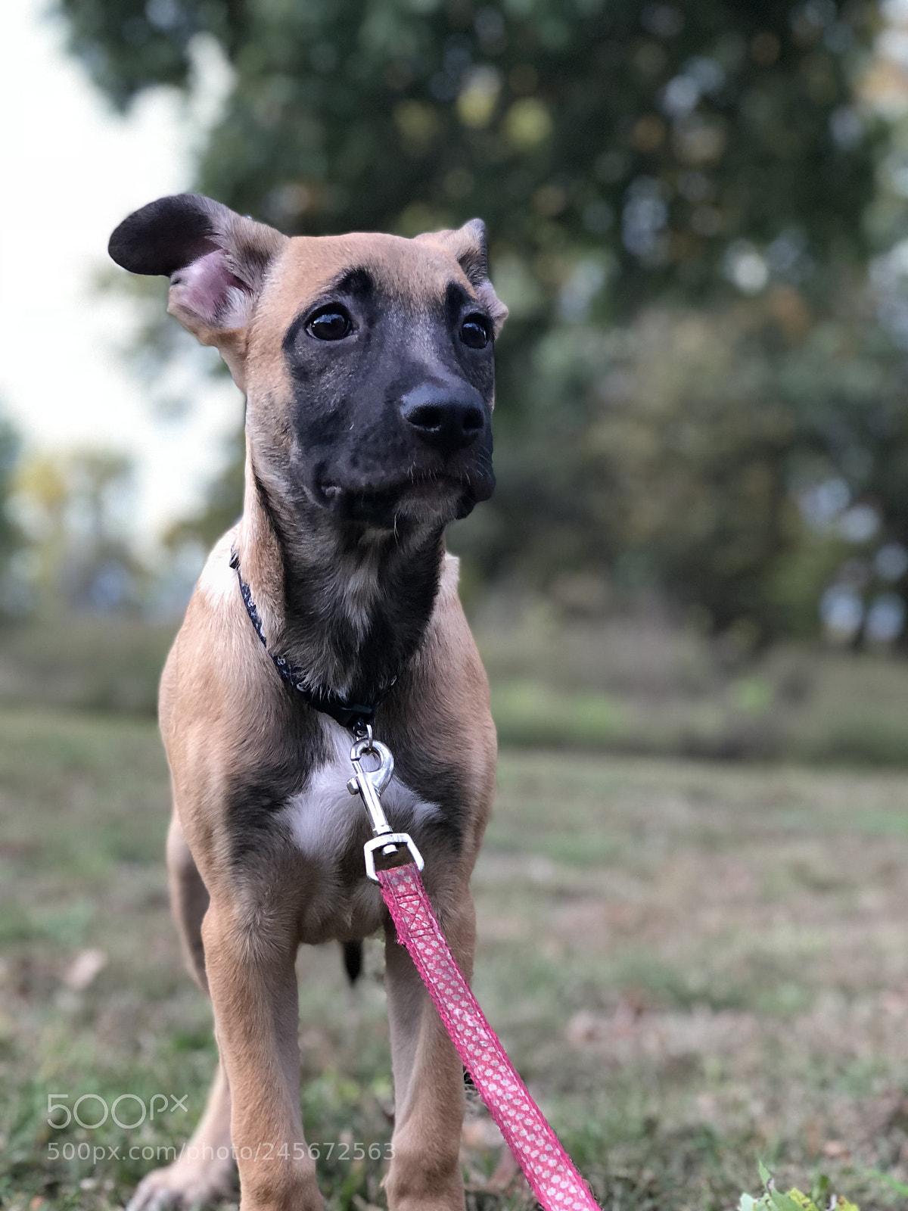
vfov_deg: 33.8
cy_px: 606
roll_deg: +1.9
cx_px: 454
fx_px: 1994
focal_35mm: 57
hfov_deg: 25.7
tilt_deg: +3.0
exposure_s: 1/120
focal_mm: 6.6
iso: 250
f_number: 2.8
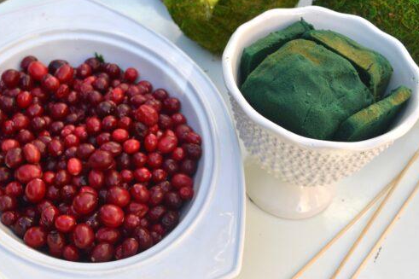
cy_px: 163
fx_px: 512
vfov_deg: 30.4
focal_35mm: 44
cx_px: 193
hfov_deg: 44.5
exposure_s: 1/125
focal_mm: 24
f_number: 5.6
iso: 200
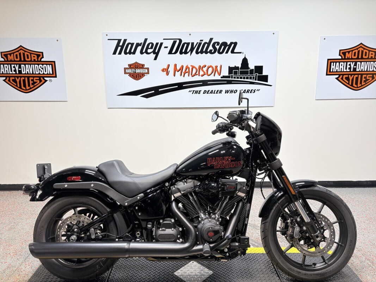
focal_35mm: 26
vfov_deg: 53.1
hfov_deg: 67.3
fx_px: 282
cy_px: 141
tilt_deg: -11.8
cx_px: 188
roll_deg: +0.9
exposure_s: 1/120
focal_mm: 5.96
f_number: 1.6
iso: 32
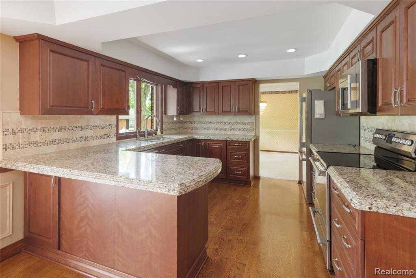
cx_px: 208
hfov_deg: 93.3
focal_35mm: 17
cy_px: 139
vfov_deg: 70.5
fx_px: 196
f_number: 9
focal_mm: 17
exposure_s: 2
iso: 320
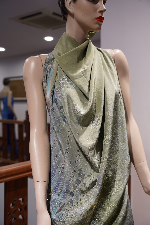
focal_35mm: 43
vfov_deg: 45.6
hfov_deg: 31.3
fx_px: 267
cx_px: 75
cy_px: 112
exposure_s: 1/50
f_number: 4.5
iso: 400
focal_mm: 42.8
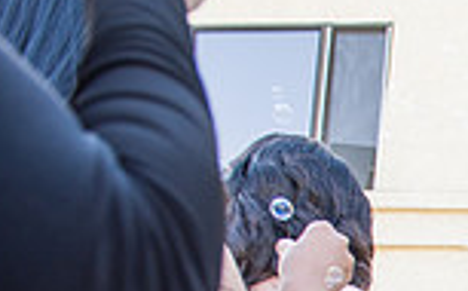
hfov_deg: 17.9
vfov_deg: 12.6
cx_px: 841
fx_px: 1184
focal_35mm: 93
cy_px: 550
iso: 200
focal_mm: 24
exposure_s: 1/200
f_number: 4.5
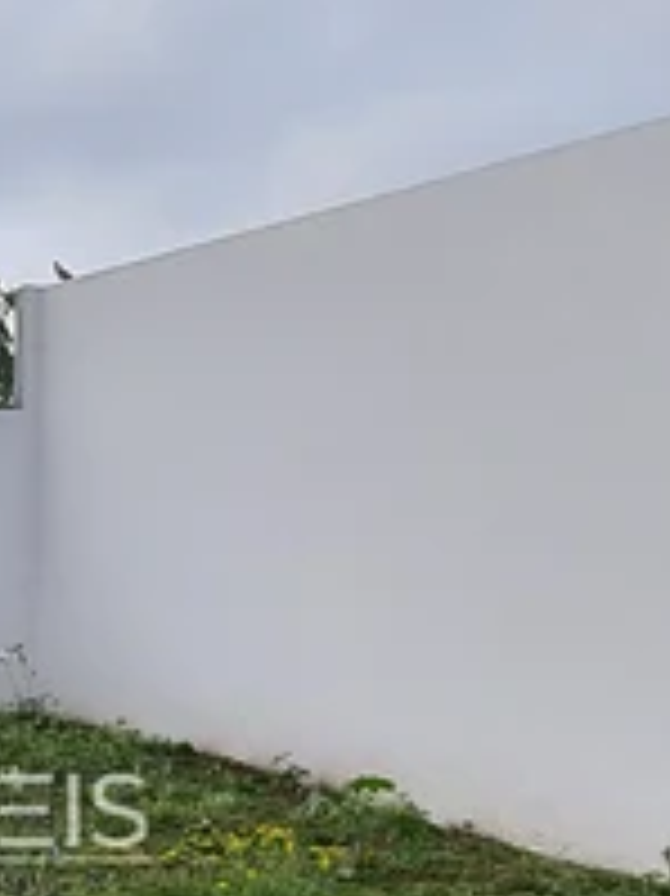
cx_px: -180
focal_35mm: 54
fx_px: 1395
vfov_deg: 33.6
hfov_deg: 24.0
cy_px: 813
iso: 50
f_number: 2.2
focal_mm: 1.74
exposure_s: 1/1104
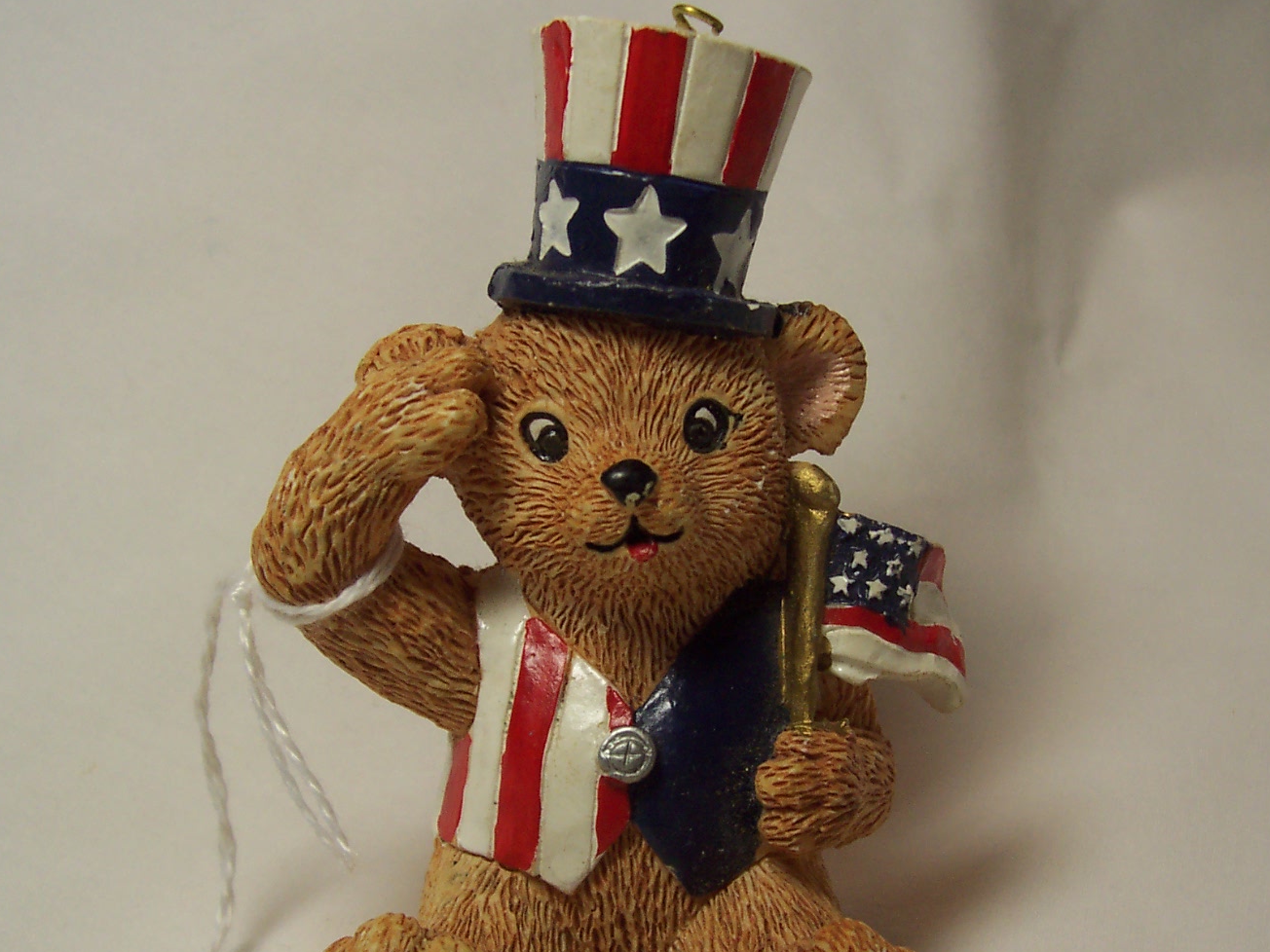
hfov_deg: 40.4
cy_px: 572
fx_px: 1724
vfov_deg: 30.8
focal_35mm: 47
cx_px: 687
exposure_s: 1/90
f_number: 2.8
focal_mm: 5.6
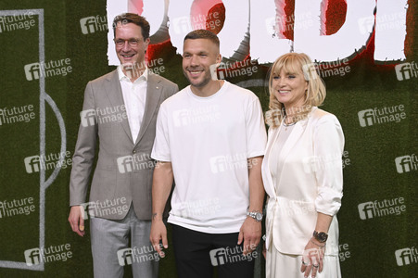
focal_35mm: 44
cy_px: 139
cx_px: 209
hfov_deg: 44.5
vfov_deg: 30.5
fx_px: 511
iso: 1600
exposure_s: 1/250
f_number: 5
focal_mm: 44
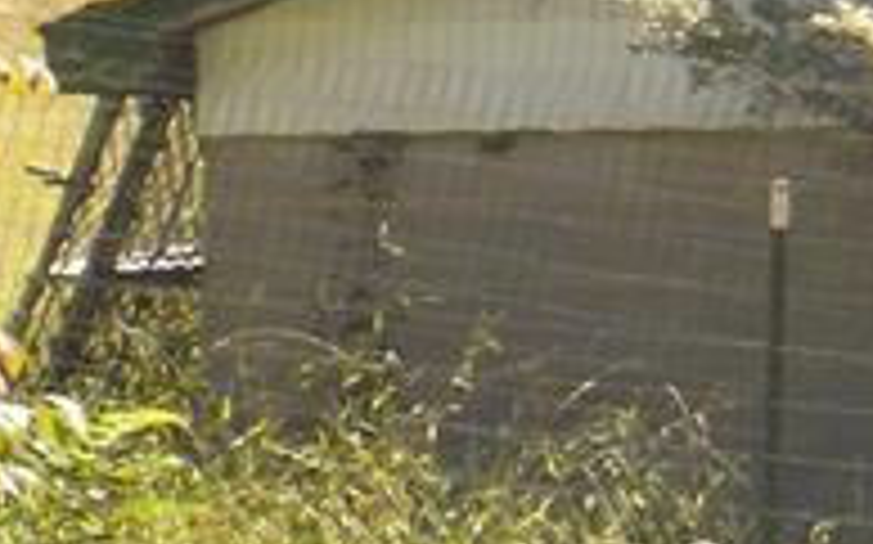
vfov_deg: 2.2
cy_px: -409
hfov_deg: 3.5
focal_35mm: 599
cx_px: 1706
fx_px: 14243
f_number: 4.7
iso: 80
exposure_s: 1/125
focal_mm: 19.1
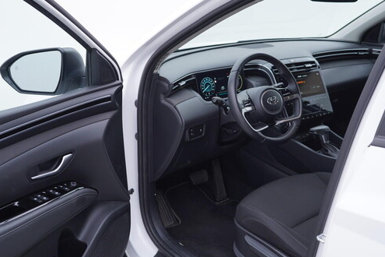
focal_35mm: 40
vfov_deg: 33.4
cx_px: 191
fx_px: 428
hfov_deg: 48.5
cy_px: 117
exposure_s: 1/50
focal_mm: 24
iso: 125
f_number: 3.2
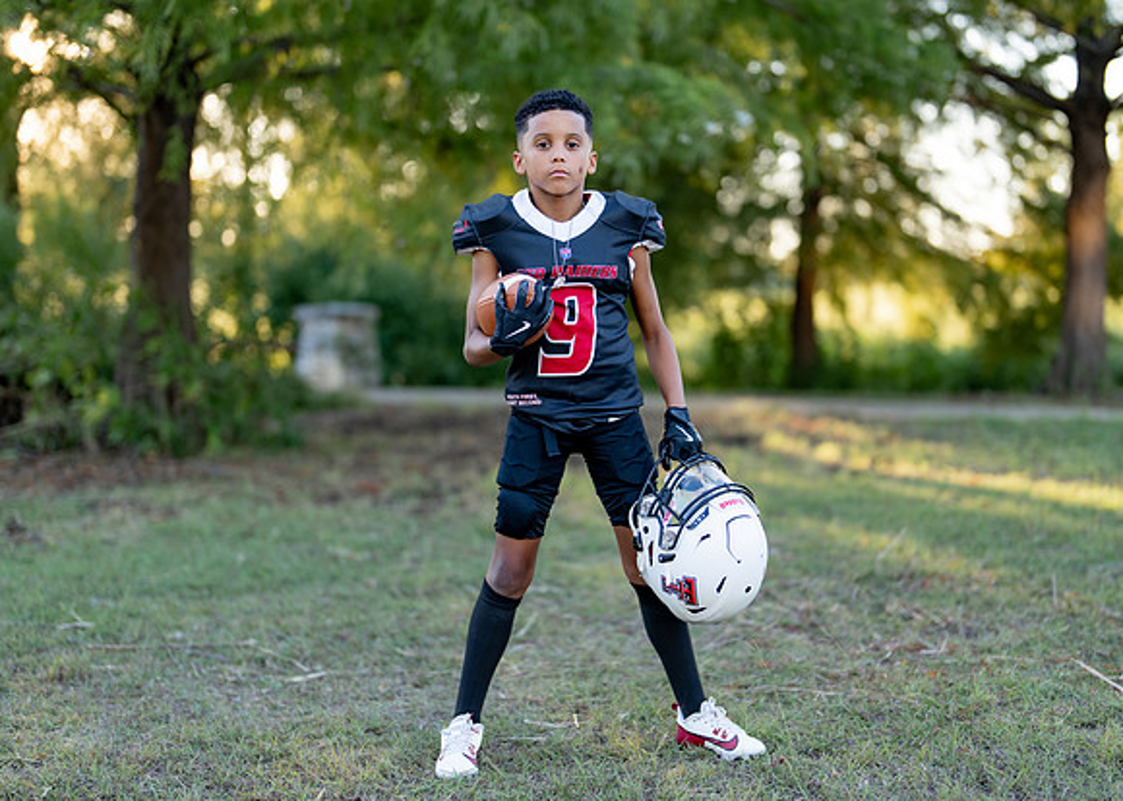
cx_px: 595
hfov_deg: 33.2
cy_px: 387
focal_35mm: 59
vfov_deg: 24.0
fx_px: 1885
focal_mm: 50
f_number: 1.2
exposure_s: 1/500
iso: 100
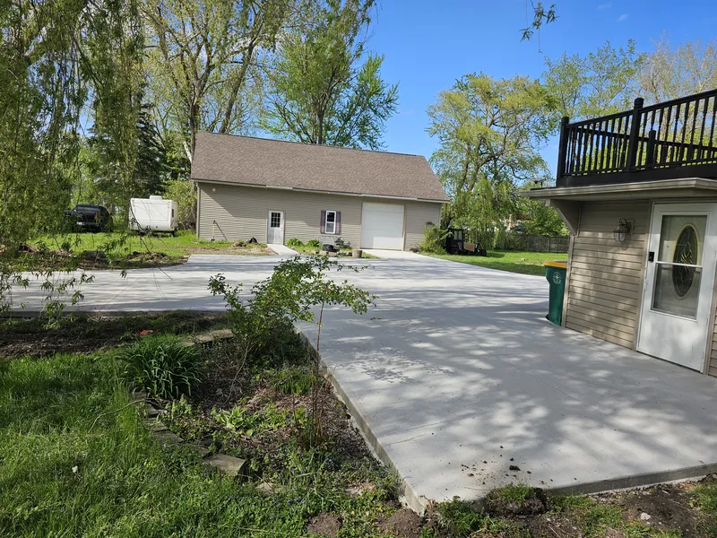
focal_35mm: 23
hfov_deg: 73.9
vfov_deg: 58.9
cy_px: 269
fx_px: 476
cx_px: 358
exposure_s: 1/542
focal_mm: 6.3
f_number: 1.7
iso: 10
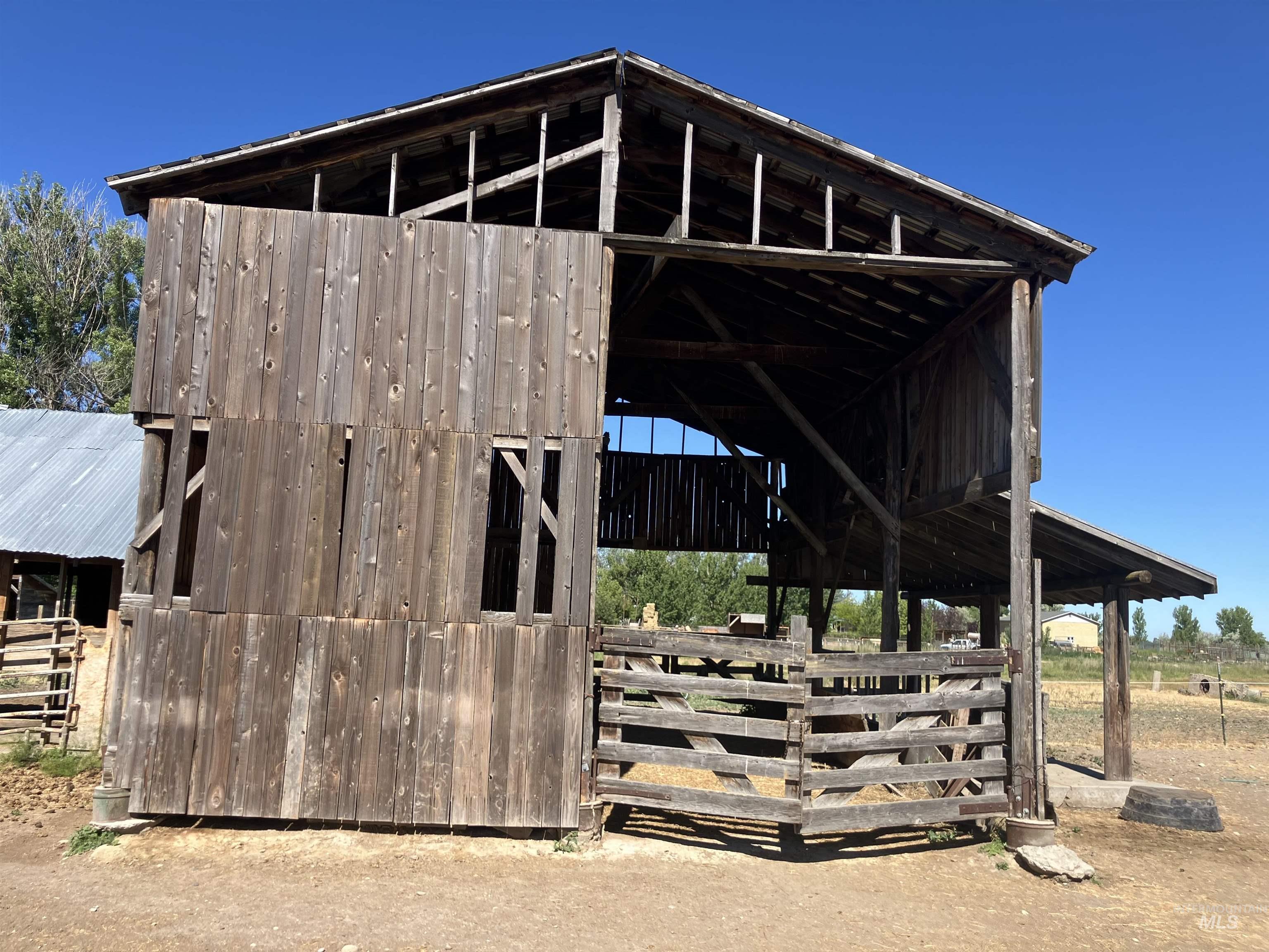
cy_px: 476
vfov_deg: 49.7
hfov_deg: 63.4
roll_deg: -1.5
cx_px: 634
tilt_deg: +9.8
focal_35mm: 28
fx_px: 1026
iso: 32
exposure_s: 1/1372
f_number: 1.8
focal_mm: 3.99
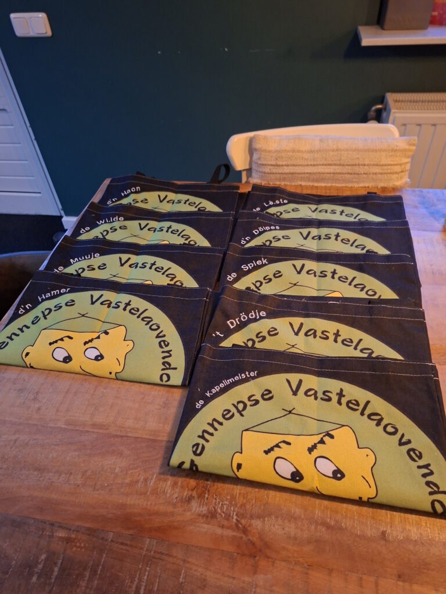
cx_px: 223
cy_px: 297
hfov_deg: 58.9
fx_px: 395
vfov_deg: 73.9
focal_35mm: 23
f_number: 1.8
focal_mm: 5.54
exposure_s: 1/25
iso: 640
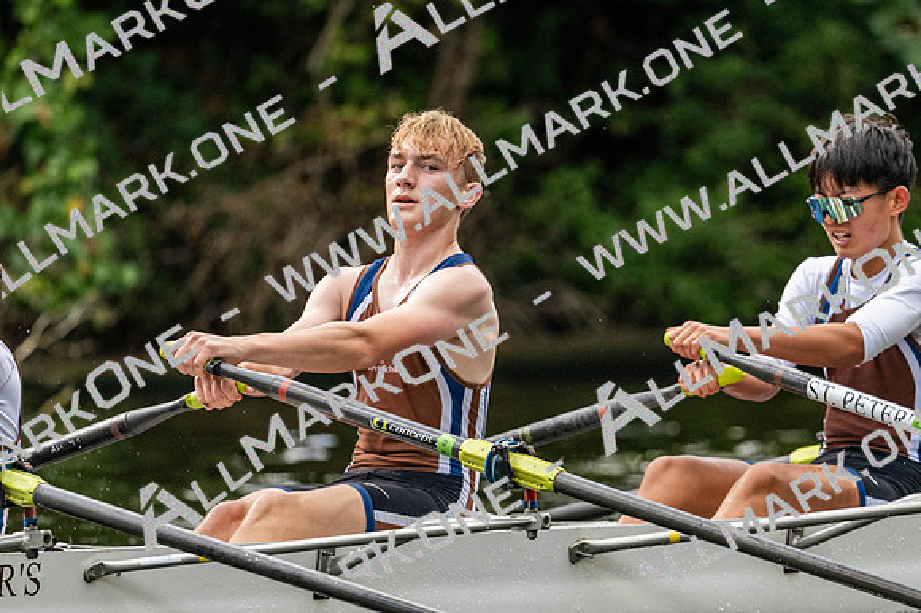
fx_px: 15344
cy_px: 306
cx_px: 460
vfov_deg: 2.3
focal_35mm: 600
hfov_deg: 3.4
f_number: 4.5
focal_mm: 400
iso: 1250
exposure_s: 1/2500
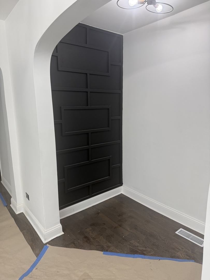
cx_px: 105
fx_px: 194
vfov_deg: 71.6
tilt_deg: -9.3
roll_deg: +0.1
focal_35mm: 24
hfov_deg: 56.8
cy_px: 140
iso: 160
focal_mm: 6.76
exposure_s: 1/120
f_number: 1.78
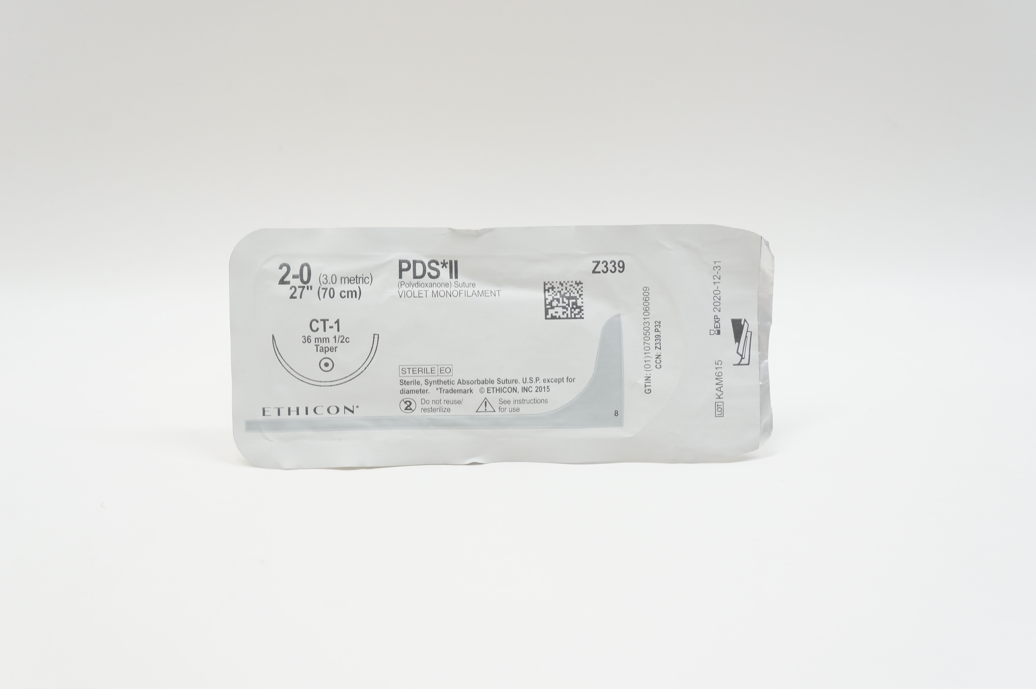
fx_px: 1250
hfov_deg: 45.0
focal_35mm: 44
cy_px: 344
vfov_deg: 30.8
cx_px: 518
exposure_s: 1/50
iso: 400
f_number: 6.3
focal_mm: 29
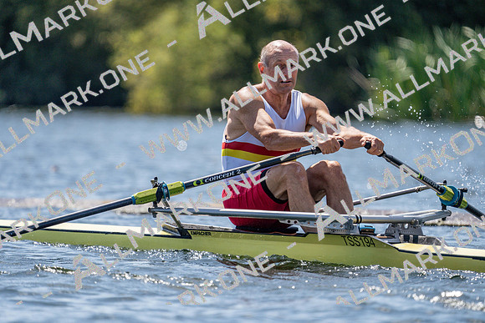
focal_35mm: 582
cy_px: 162
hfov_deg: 3.5
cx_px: 242
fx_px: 7842
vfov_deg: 2.4
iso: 400
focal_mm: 582
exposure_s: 1/2000
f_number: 6.3
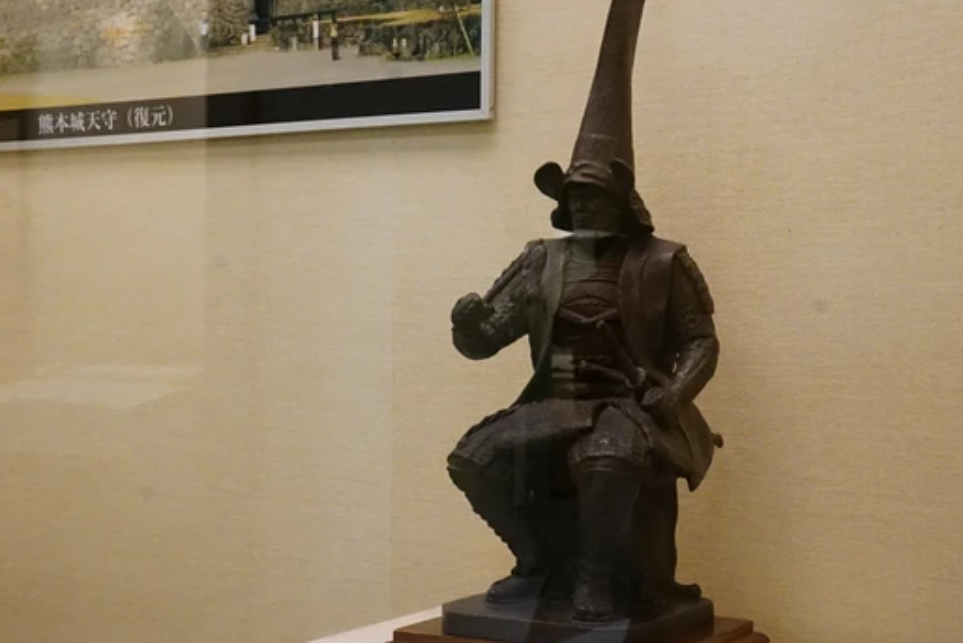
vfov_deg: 24.2
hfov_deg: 35.6
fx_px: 1498
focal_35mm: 56
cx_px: 525
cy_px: 321
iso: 6400
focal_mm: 32
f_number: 10
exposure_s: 1/15
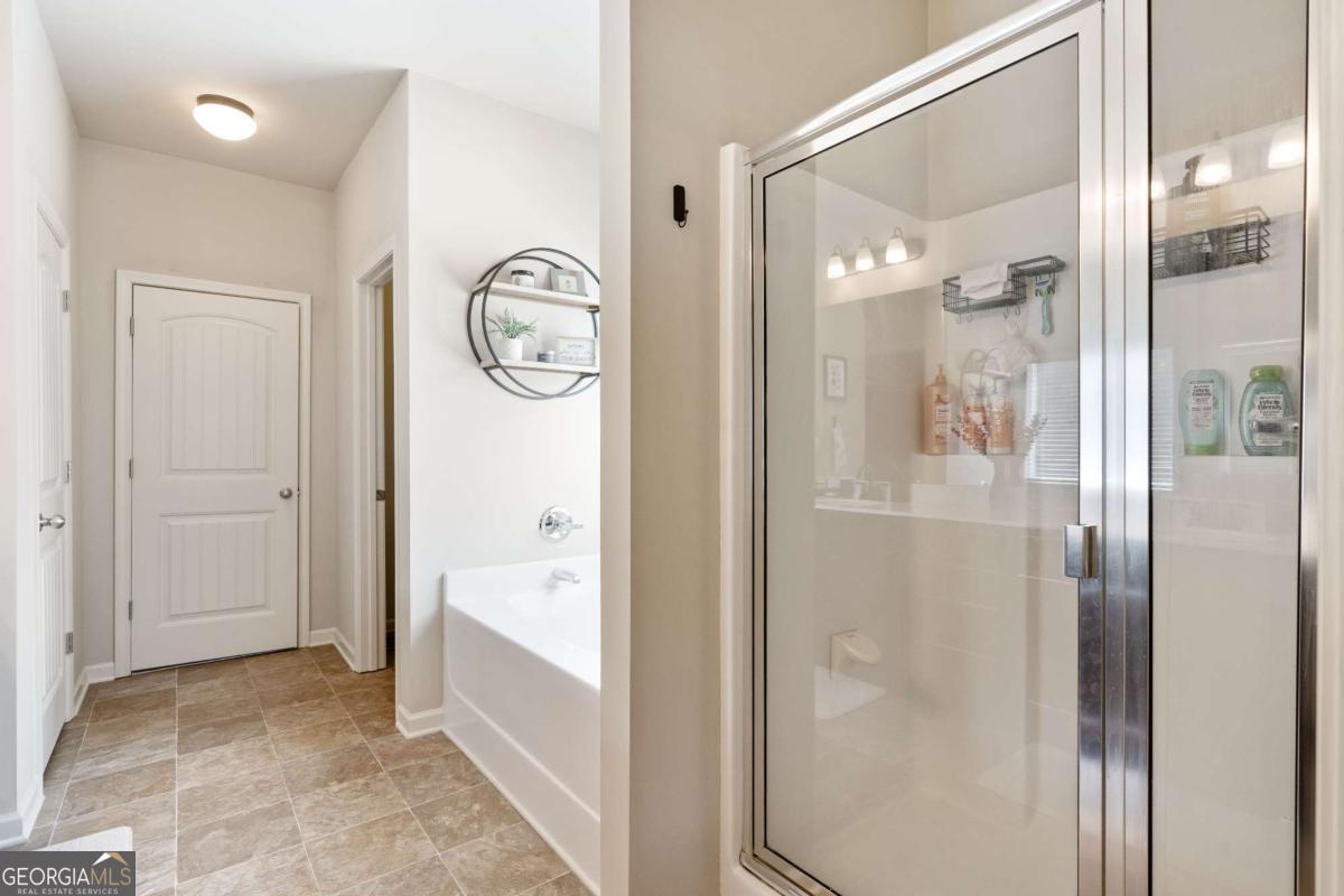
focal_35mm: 17
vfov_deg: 70.4
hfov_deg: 93.3
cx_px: 672
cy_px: 448
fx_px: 635
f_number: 7.1
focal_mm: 17
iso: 200
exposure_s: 1/13
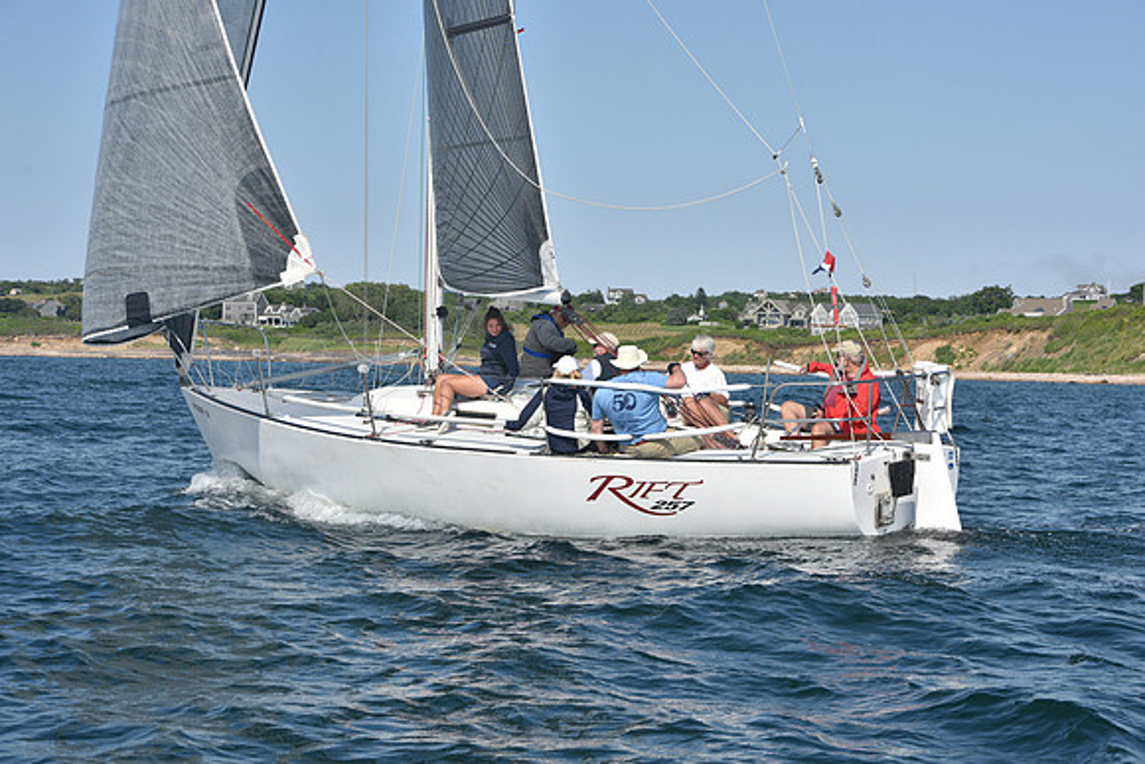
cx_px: 572
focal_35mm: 70
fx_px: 2227
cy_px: 382
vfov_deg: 19.5
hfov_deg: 28.8
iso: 320
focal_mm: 70
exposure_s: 1/1000
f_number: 10
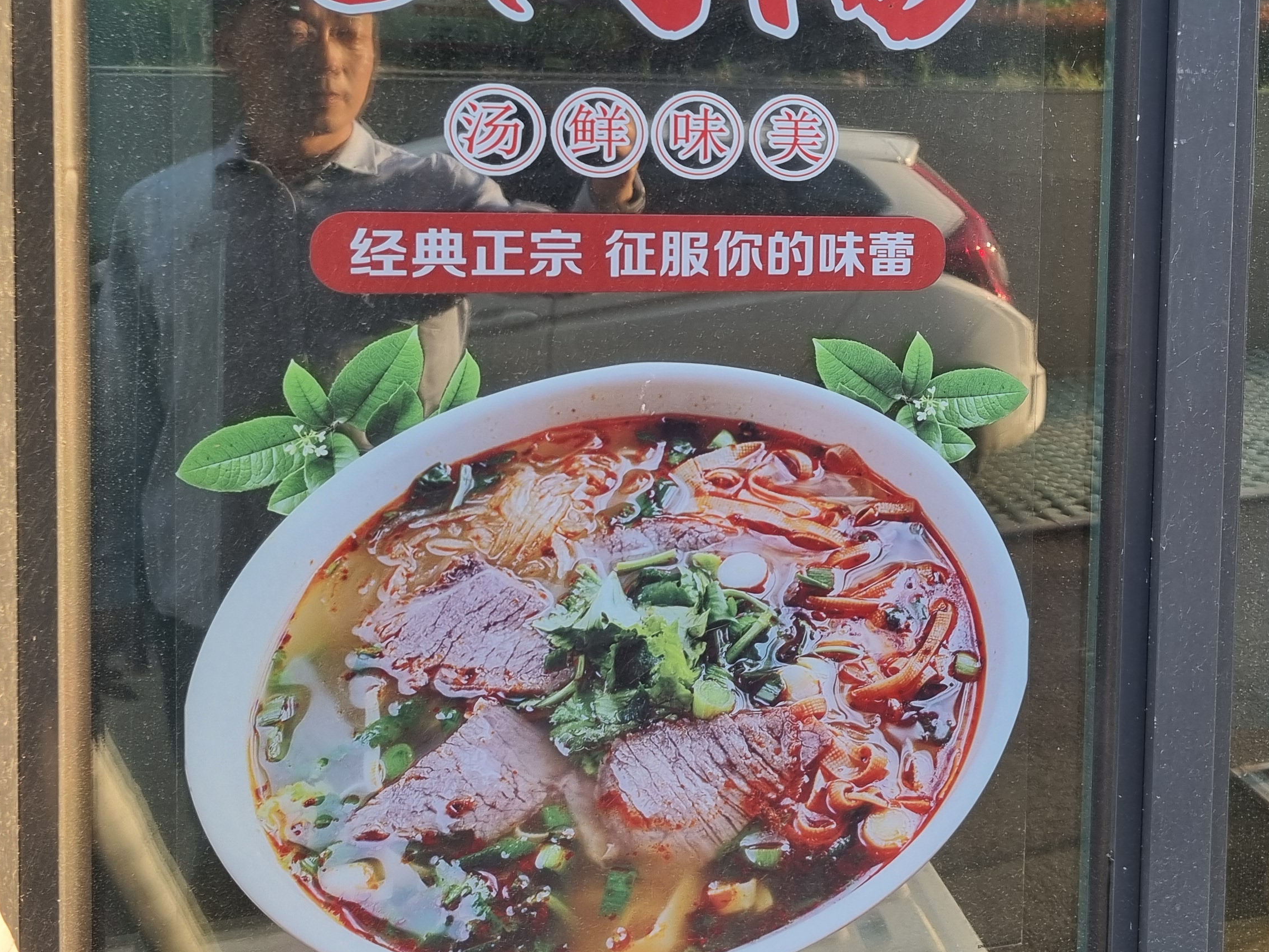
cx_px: 1115
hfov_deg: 38.7
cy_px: 281
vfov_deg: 31.1
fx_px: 1686
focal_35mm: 46
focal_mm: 5.4
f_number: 1.8
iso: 50
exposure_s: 1/145
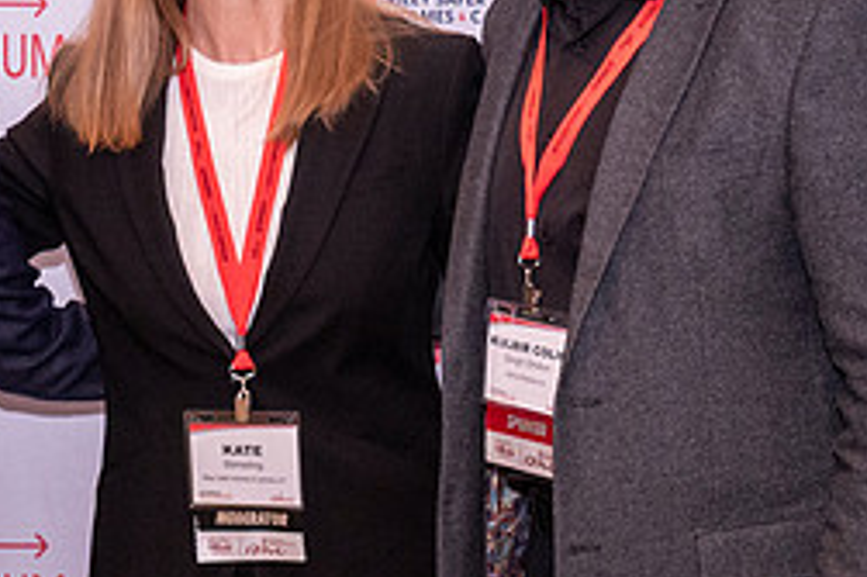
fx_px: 2503
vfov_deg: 13.1
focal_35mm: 104
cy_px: 164
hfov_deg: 19.6
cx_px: 273
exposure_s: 1/100
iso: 2500
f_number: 9
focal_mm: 30
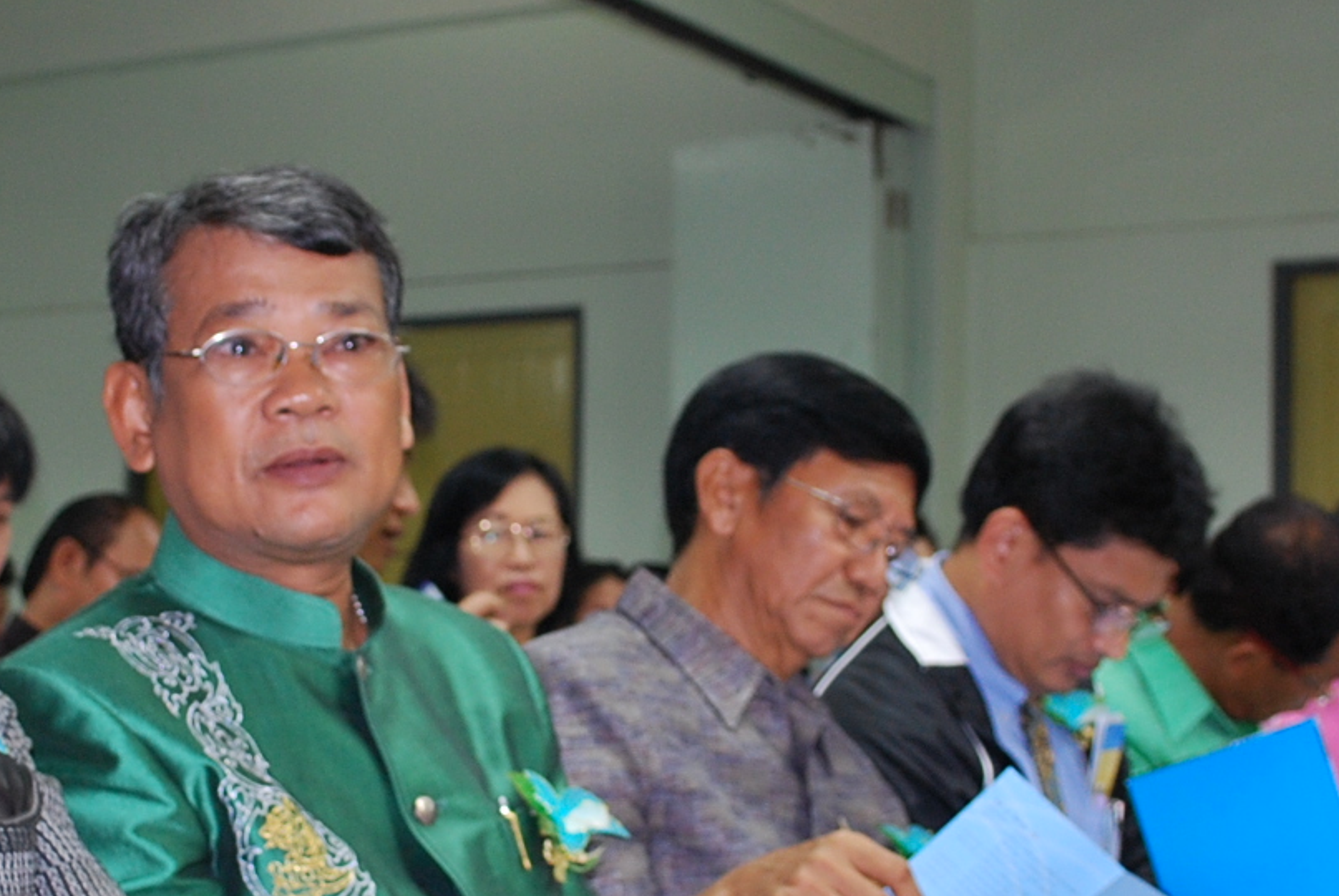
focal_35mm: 72
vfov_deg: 18.9
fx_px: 2681
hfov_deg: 28.0
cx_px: 536
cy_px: 571
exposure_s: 1/20
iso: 400
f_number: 4
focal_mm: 20
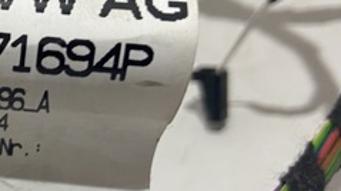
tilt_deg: -39.9
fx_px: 660
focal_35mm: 73
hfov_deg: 26.8
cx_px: -27
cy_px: 135
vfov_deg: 16.4
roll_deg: +8.7
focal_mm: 4.25
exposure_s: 1/50
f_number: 1.8
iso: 100
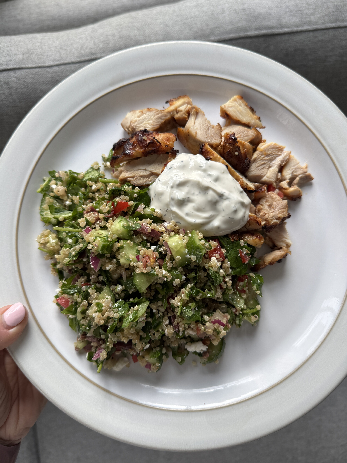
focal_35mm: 24
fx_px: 321
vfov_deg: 71.6
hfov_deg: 56.8
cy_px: 232
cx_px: 174
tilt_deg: -75.0
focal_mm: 6.76
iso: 80
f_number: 1.78
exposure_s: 1/535
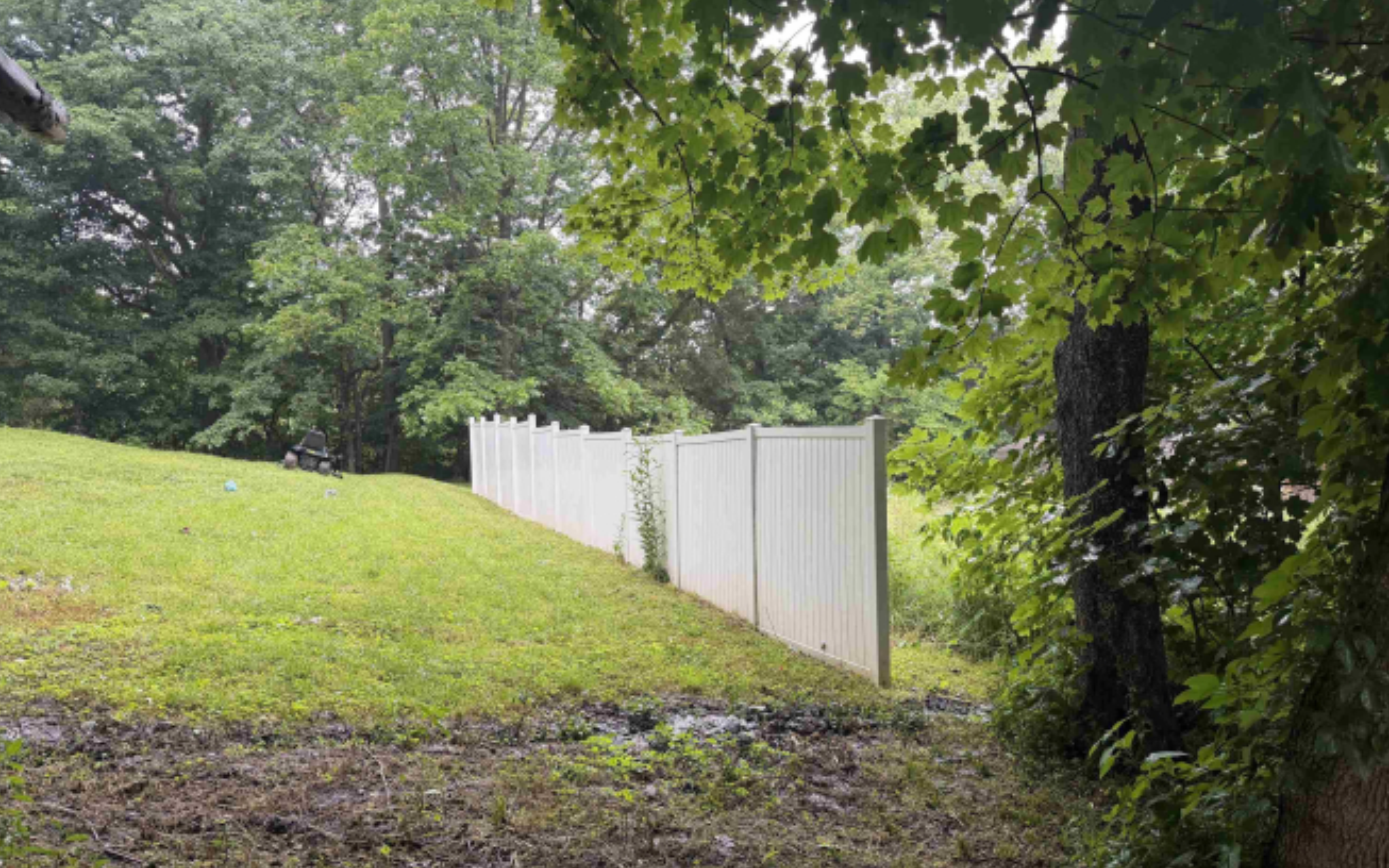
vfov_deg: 47.4
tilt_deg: -2.6
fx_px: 984
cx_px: 694
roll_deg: +1.5
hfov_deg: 70.4
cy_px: 500
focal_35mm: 26
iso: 160
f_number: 1.78
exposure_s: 1/121
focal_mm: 6.76
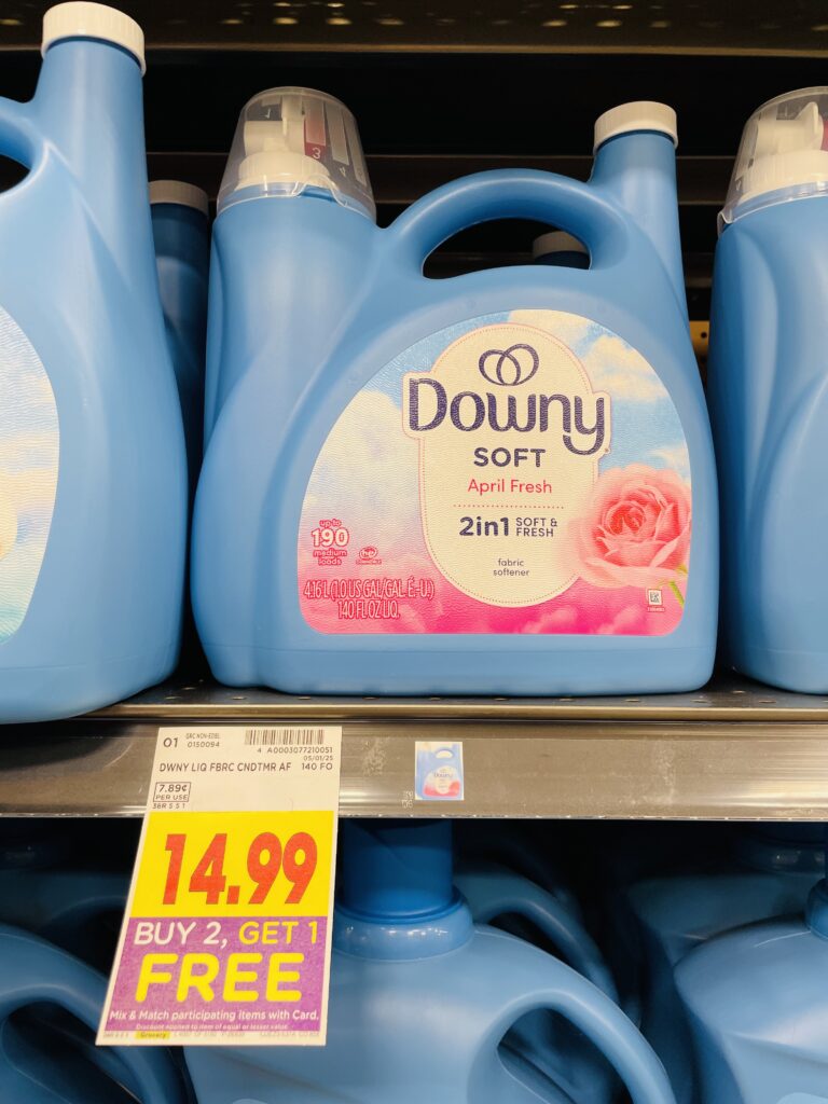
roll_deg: +0.2
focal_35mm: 26
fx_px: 829
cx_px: 414
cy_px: 552
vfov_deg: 67.3
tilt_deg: +1.3
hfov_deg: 53.1
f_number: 1.6
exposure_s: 1/61
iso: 64
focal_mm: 4.2
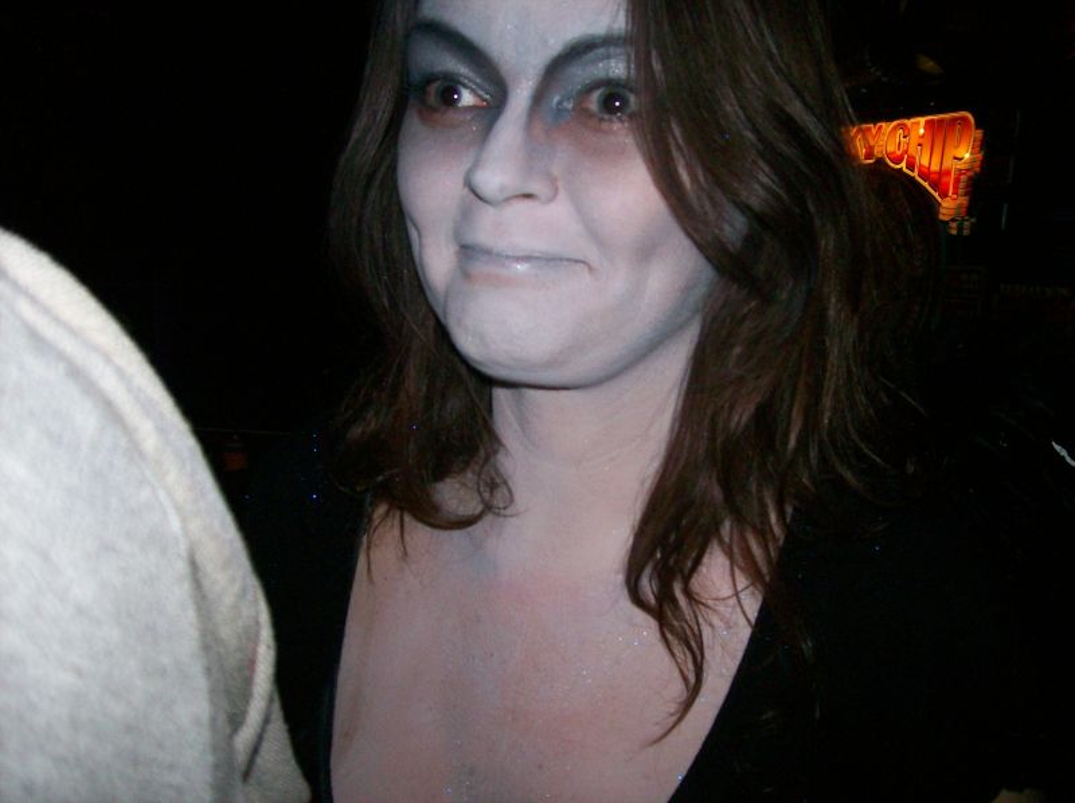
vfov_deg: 39.6
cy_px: 402
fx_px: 1117
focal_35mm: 36
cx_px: 538
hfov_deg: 51.4
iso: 140
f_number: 2.7
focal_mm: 6
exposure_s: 1/64
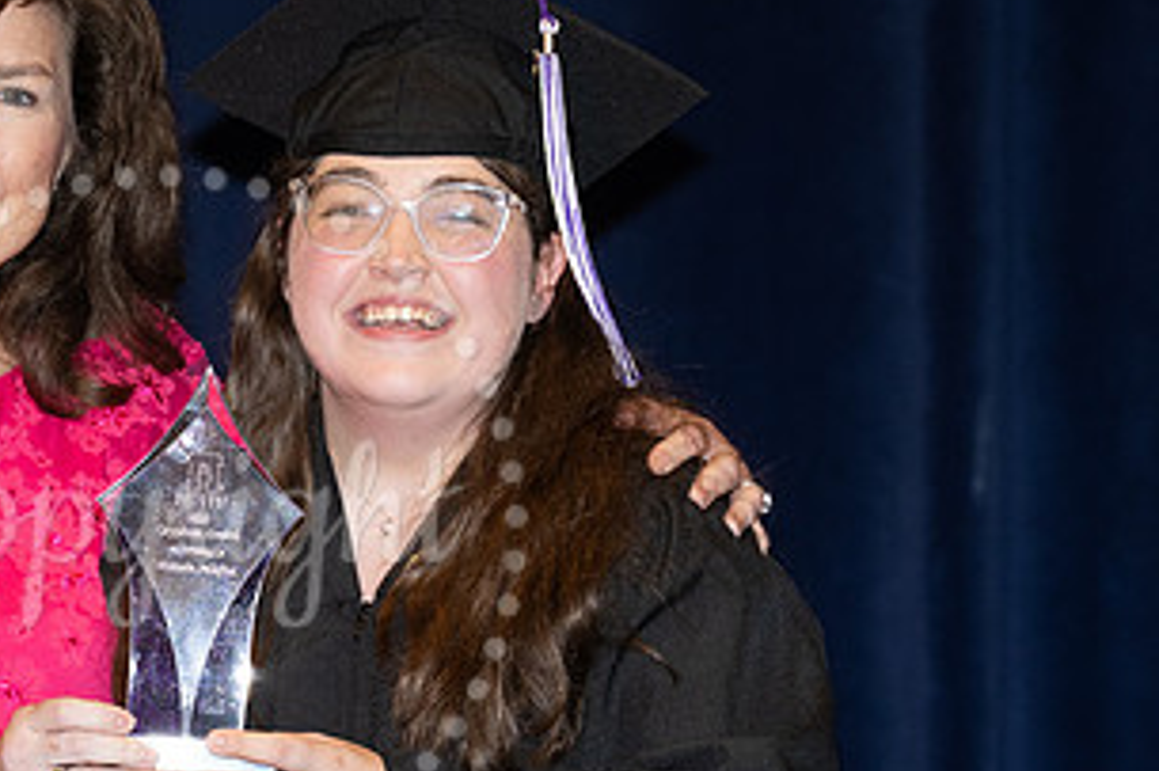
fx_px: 12645
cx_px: 248
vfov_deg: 3.5
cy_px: 630
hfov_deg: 5.2
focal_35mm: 393
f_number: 5.6
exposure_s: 1/160
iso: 1000
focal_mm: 180
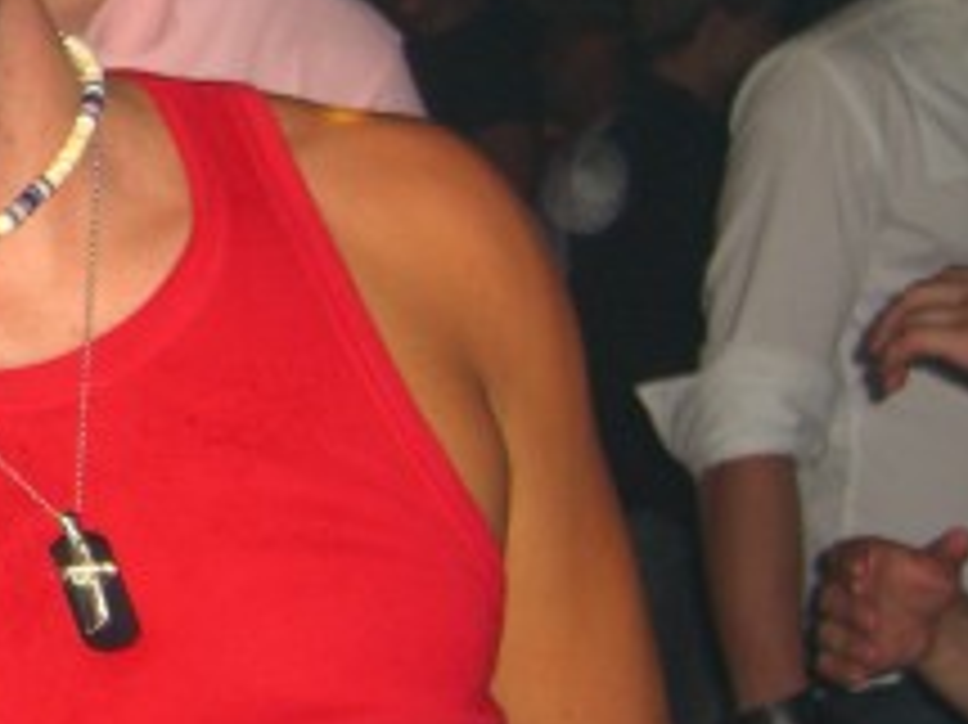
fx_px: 2963
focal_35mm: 106
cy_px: 202
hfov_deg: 17.2
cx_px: -374
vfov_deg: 13.9
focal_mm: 7.9
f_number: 2.8
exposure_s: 1/60
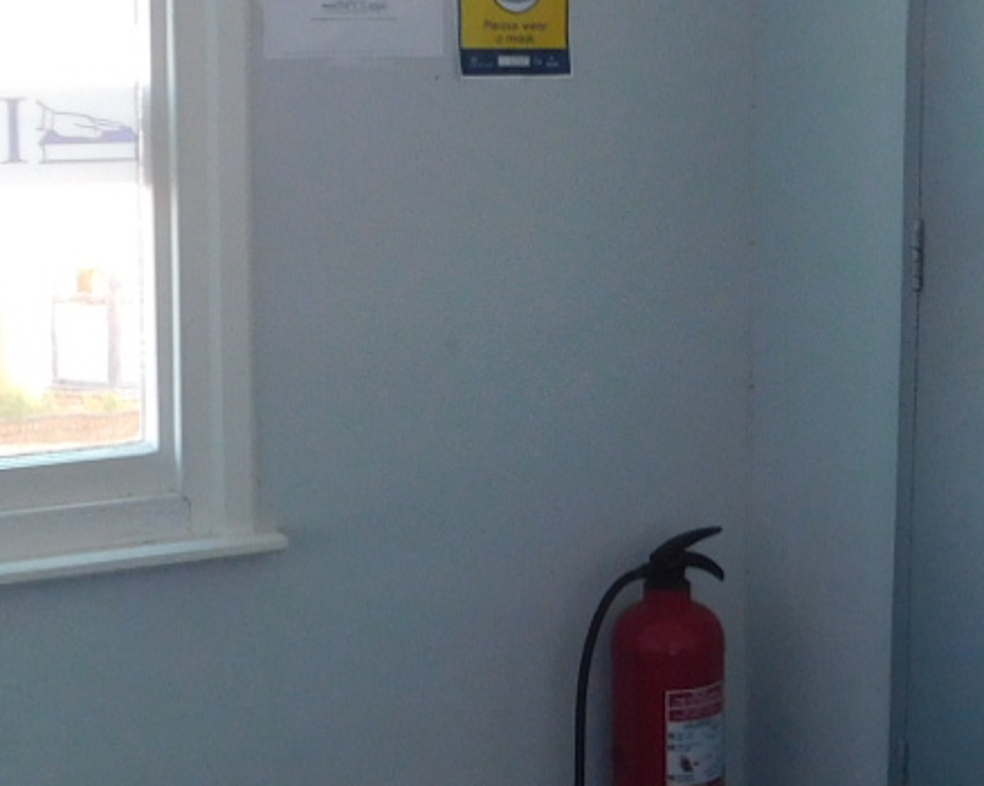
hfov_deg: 23.3
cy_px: 319
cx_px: 562
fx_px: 2387
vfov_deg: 18.7
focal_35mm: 82
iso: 160
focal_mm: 4
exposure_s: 1/30
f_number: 3
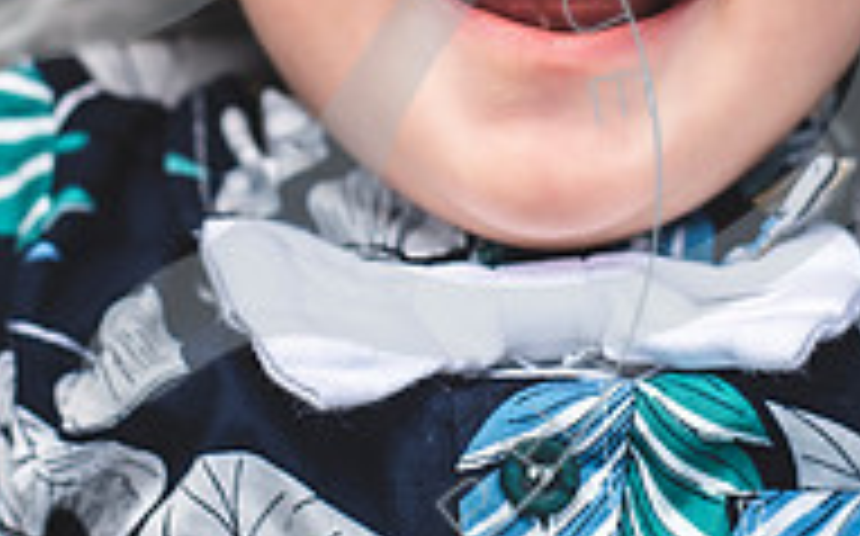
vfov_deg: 8.3
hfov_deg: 13.5
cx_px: 423
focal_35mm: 155
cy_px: -200
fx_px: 3630
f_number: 2.8
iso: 100
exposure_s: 1/1600
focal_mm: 50
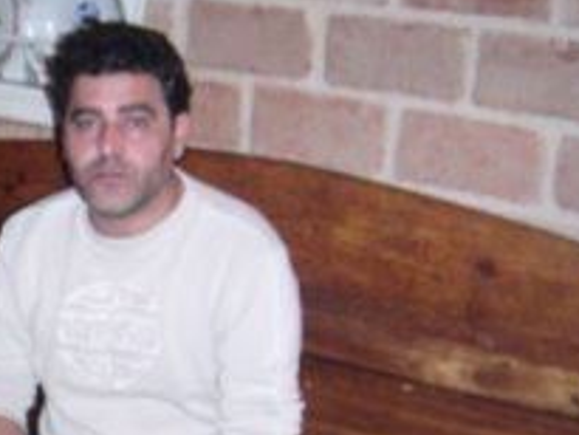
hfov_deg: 22.5
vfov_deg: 17.5
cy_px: 398
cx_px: -17
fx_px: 1389
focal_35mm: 83
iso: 160
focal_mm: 6
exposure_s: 1/50
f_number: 2.8
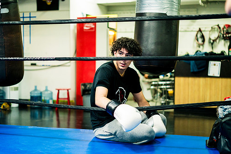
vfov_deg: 23.0
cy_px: 78
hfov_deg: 33.9
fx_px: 379
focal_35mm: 59
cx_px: 116
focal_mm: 50
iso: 2500
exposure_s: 1/640
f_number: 1.8
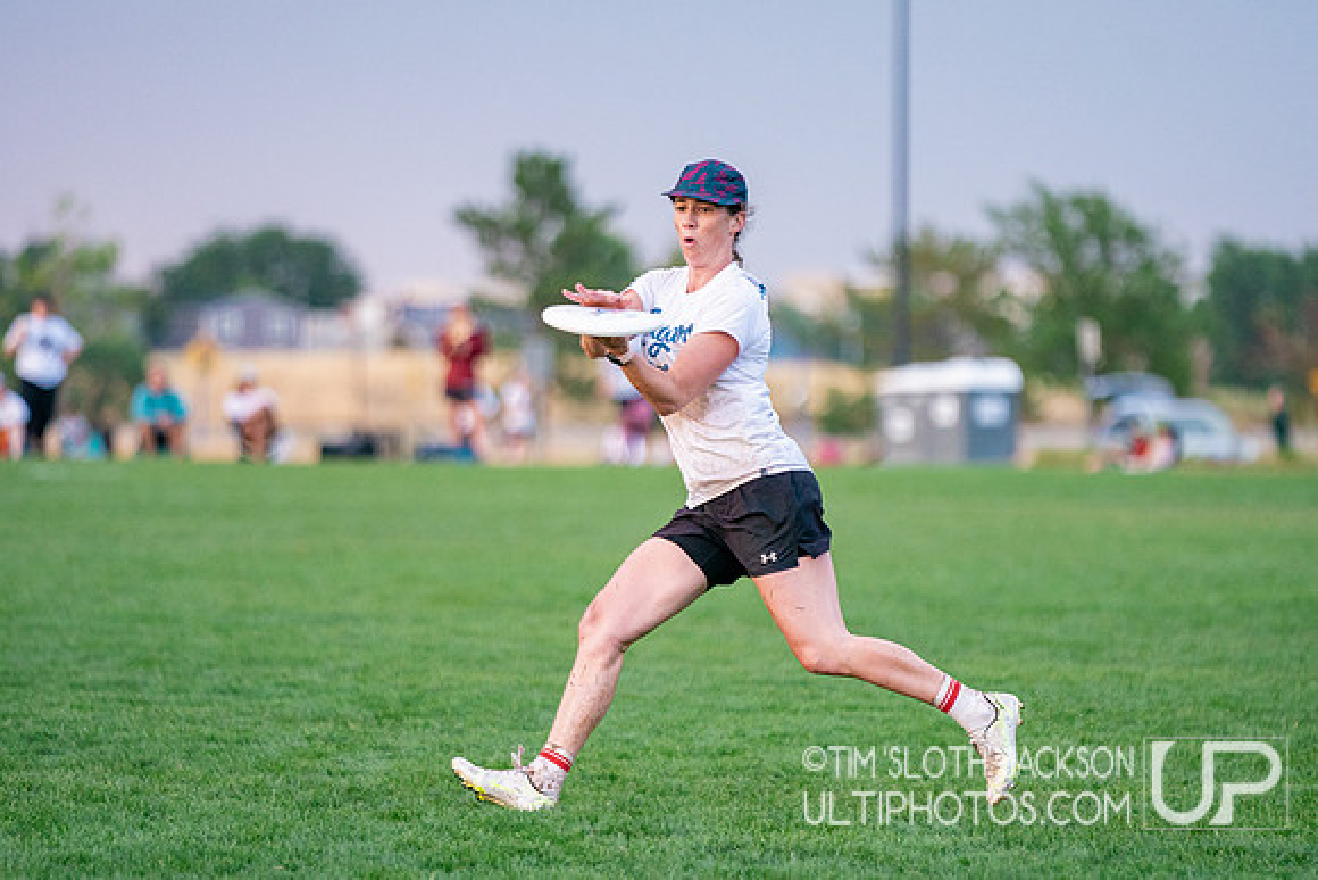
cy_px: 498
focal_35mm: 252
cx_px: 702
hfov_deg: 8.2
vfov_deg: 5.5
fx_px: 9233
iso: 1600
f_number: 2.8
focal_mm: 200
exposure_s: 1/2500
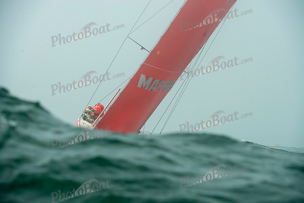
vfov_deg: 6.2
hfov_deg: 9.4
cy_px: 102
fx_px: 1858
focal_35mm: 220
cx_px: 152
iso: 280
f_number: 8
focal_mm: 220
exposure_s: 1/1250
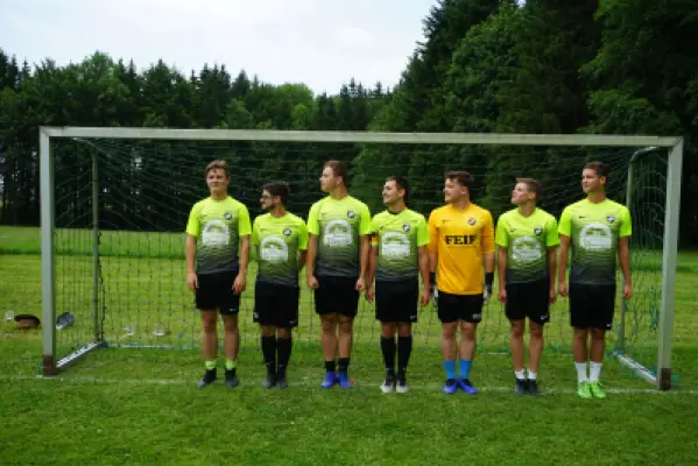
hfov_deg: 53.1
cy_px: 233
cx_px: 349
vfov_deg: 36.9
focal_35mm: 36
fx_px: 698
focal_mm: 36
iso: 100
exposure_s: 1/80
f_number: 8
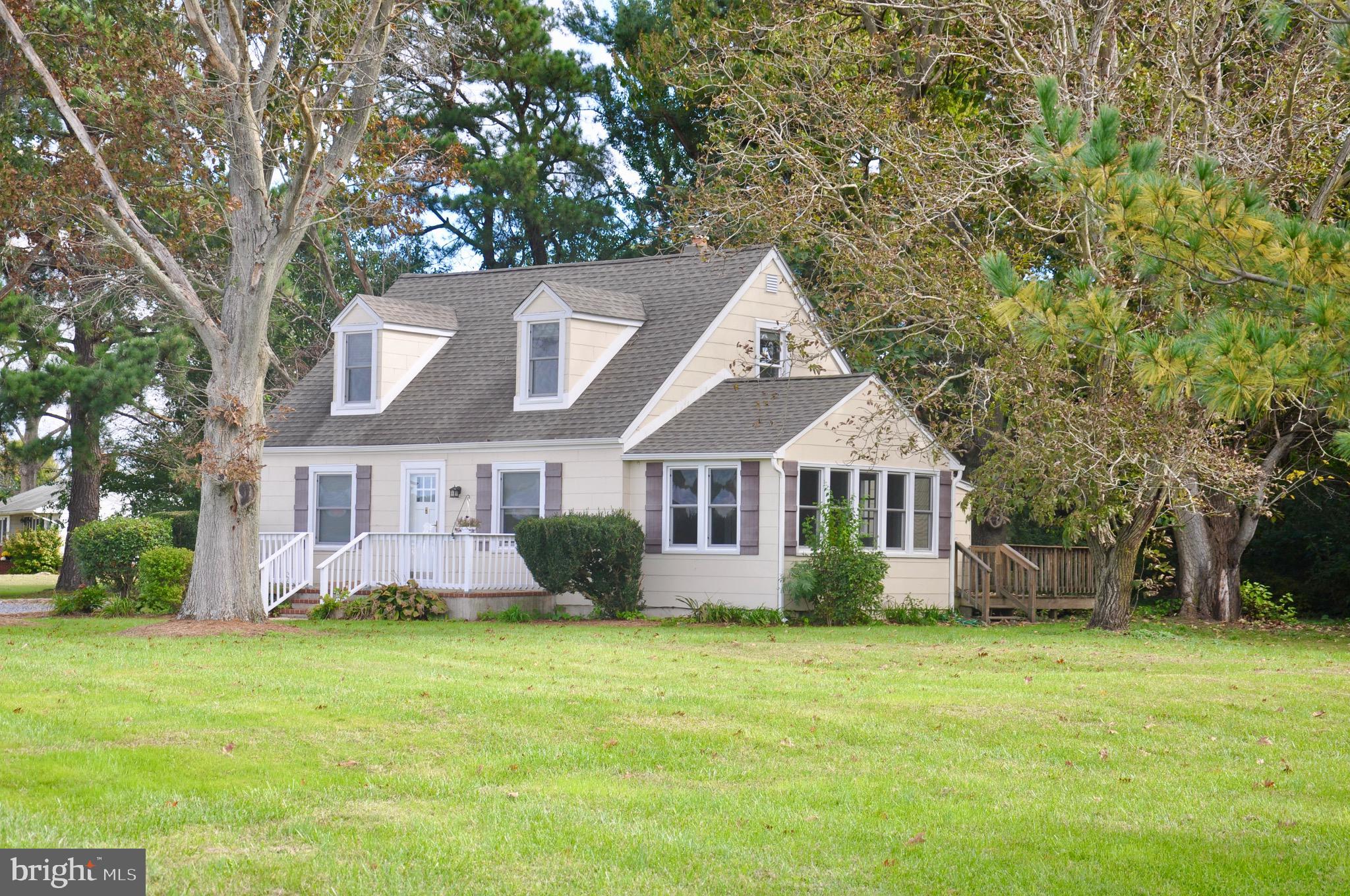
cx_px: 675
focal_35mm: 72
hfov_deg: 28.1
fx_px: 2697
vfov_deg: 18.9
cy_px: 448
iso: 200
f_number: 7.1
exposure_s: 1/200
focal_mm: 48
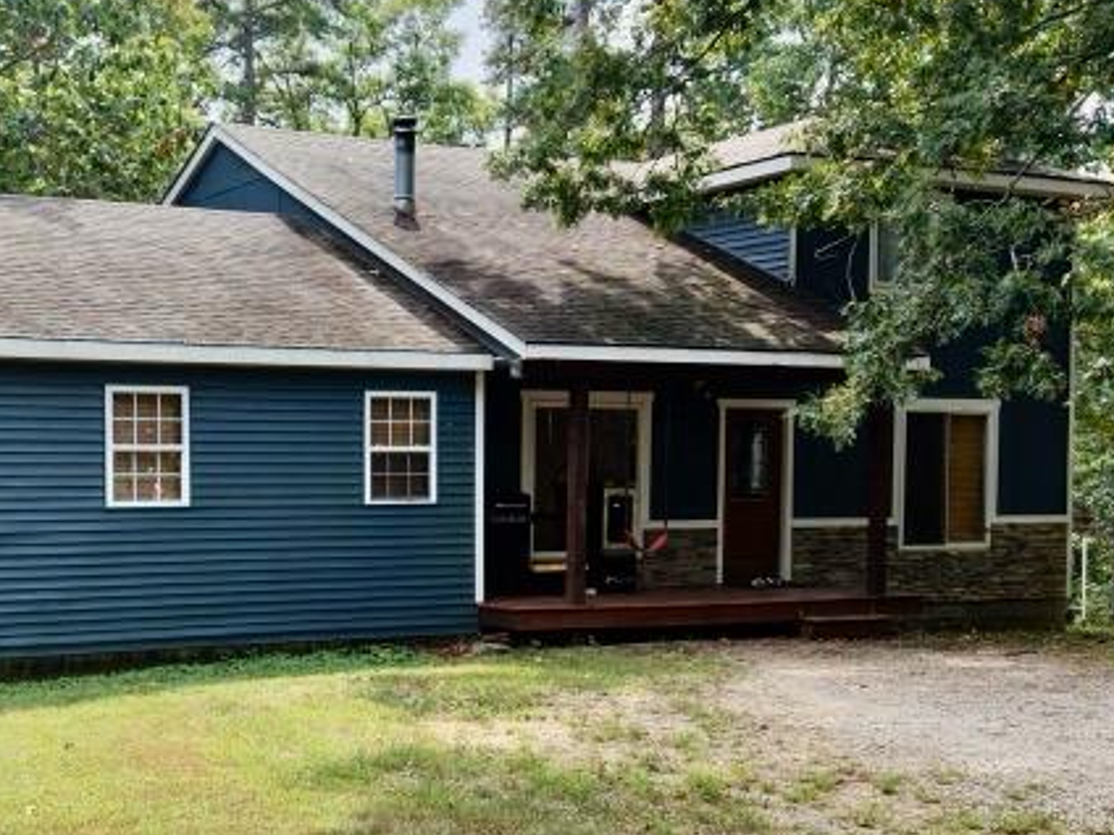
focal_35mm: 58
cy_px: 549
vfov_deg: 25.1
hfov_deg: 32.9
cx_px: 352
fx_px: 1867
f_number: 1.8
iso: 400
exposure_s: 1/3200
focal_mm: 8.67
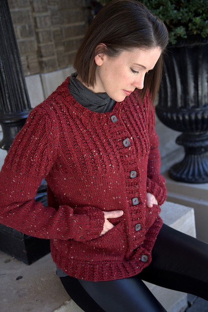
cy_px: 156
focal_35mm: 49
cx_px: 104
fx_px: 424
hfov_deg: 27.5
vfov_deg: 40.3
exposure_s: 1/125
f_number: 4
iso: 320
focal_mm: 50
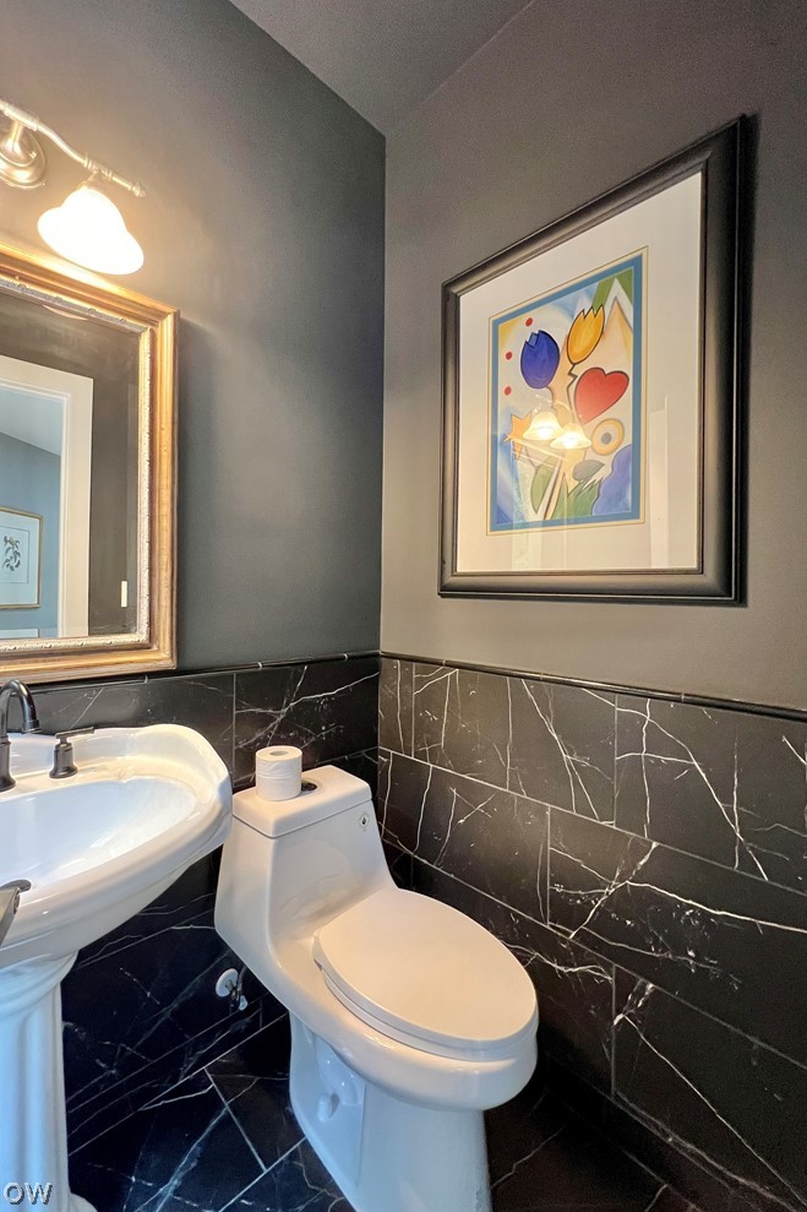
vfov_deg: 104.2
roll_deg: -1.0
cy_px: 591
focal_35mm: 14
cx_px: 353
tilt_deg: +1.4
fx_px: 471
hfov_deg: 80.8
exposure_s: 1/60
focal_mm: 1.57
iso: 500
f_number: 1.8
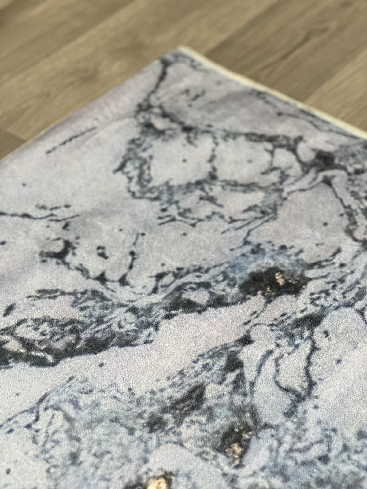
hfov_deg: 19.1
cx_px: 184
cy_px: 244
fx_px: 1088
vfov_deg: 25.3
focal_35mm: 77
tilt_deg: -41.1
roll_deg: +1.7
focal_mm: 9
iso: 250
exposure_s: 1/100
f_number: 2.8
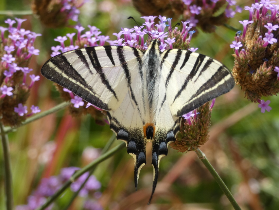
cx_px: 140
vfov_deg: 7.9
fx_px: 1524
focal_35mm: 189
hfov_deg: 10.5
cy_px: 105
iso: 80
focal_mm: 33.9
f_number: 5.5
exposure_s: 1/125
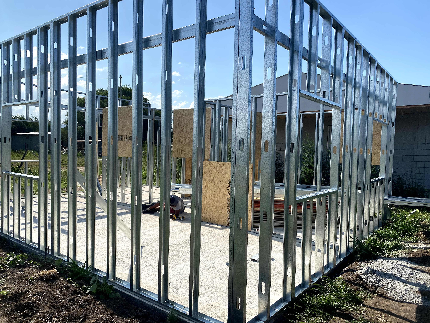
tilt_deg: -4.2
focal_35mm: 26
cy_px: 162
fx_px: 323
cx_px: 215
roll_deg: -1.8
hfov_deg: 67.3
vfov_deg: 53.1
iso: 32
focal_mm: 4.25
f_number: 1.8
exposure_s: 1/4000
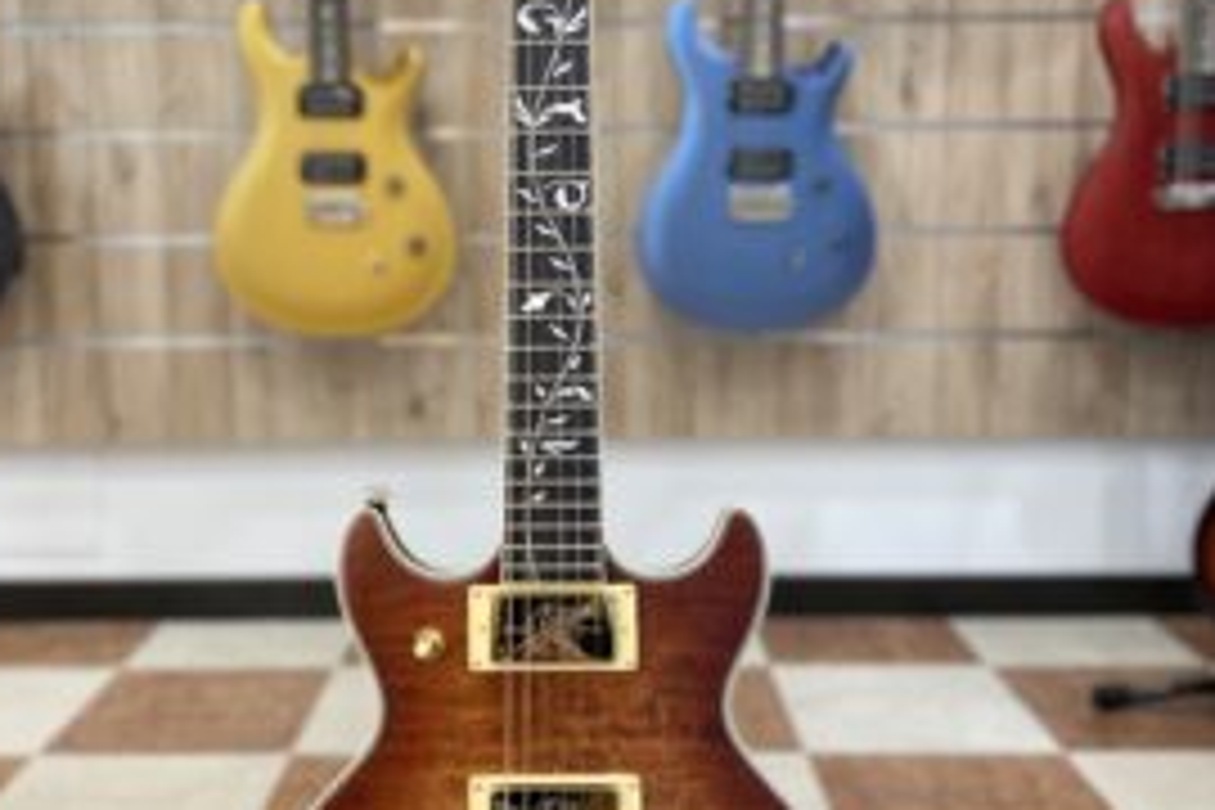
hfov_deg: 48.4
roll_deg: +1.0
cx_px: 544
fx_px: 1350
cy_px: 400
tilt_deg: -7.3
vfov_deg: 33.4
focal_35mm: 40
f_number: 1.8
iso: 80
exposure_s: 1/50
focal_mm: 4.25
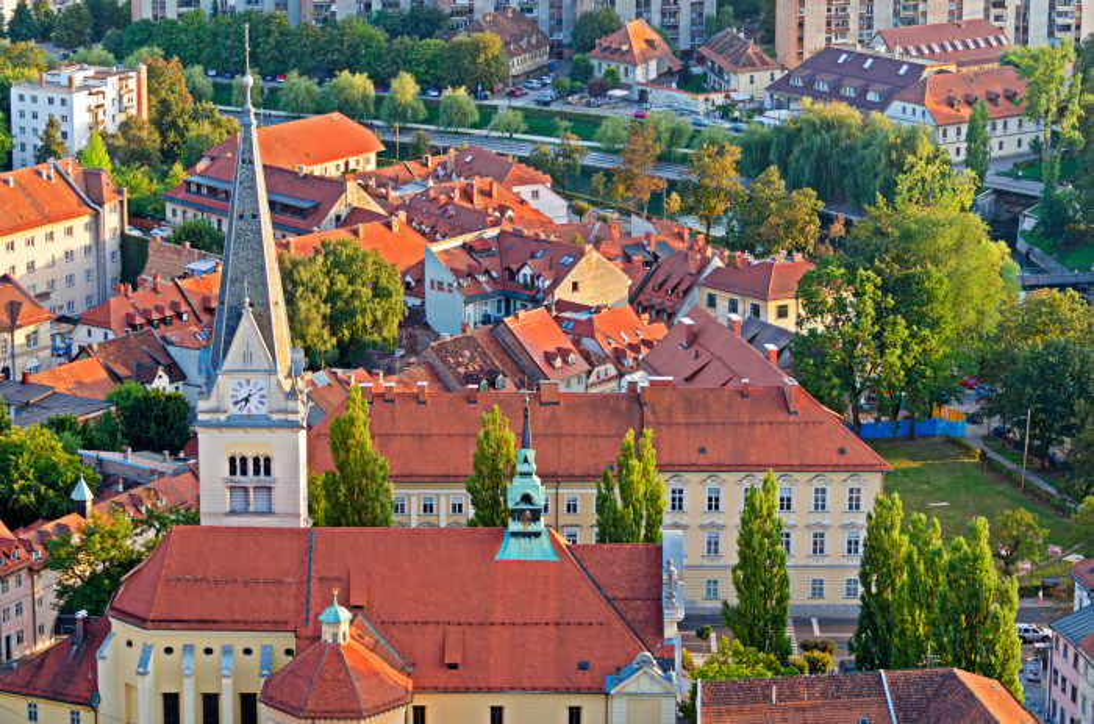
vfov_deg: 13.0
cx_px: 547
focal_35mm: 105
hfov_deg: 19.5
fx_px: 3183
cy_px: 362
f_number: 4.5
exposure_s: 1/160
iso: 200
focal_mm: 70
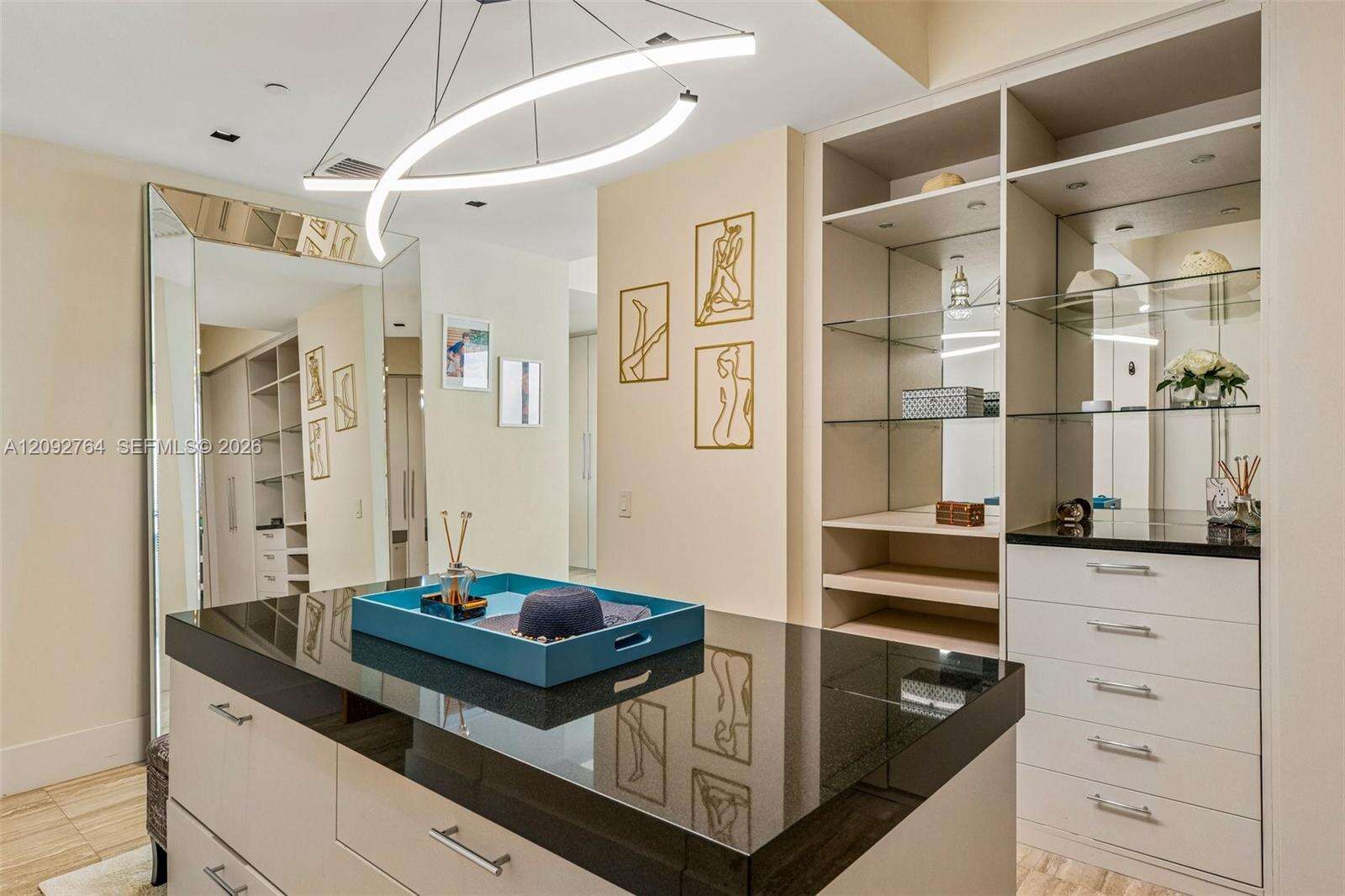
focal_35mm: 21
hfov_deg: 81.2
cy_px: 448
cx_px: 672
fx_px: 784
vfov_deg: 59.5
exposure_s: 1/6
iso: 200
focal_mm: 21
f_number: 9
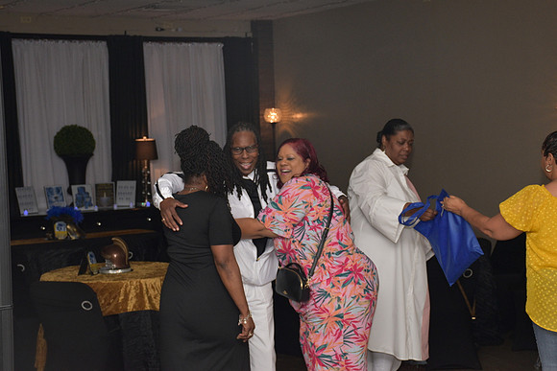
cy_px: 186
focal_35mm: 72
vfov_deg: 18.9
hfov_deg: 28.1
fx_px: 1114
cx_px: 278
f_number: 5.6
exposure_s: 1/160
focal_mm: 48
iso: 800
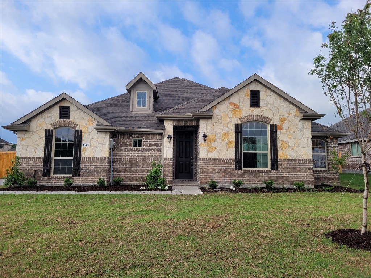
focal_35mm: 26
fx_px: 279
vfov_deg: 53.1
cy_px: 139
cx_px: 186
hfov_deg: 67.3
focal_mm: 5.4
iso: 40
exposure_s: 1/1279
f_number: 1.8
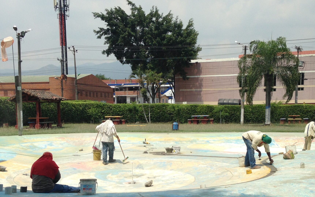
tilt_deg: -7.4
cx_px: 158
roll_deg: +1.3
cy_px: 152
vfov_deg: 24.5
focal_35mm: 52
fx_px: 446
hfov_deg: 38.9
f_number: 2.4
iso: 50
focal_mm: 4.12
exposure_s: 1/2358
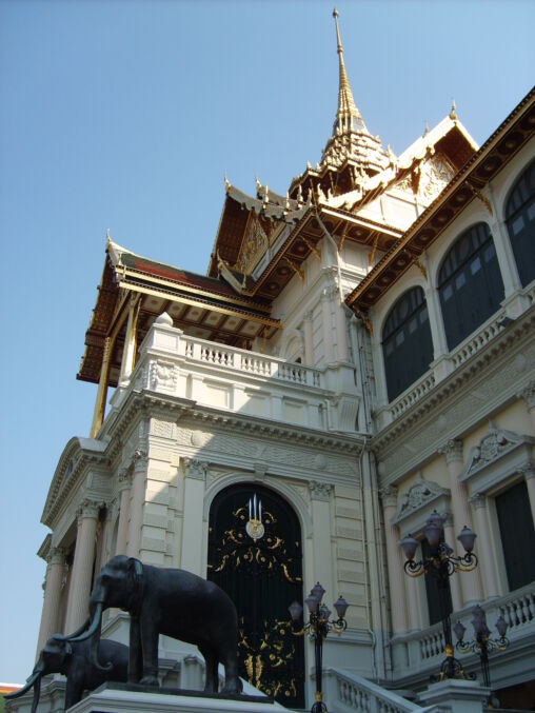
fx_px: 721
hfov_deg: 40.7
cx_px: 268
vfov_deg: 52.6
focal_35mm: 35
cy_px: 356
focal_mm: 5.8
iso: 50
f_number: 2.8
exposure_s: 1/1000
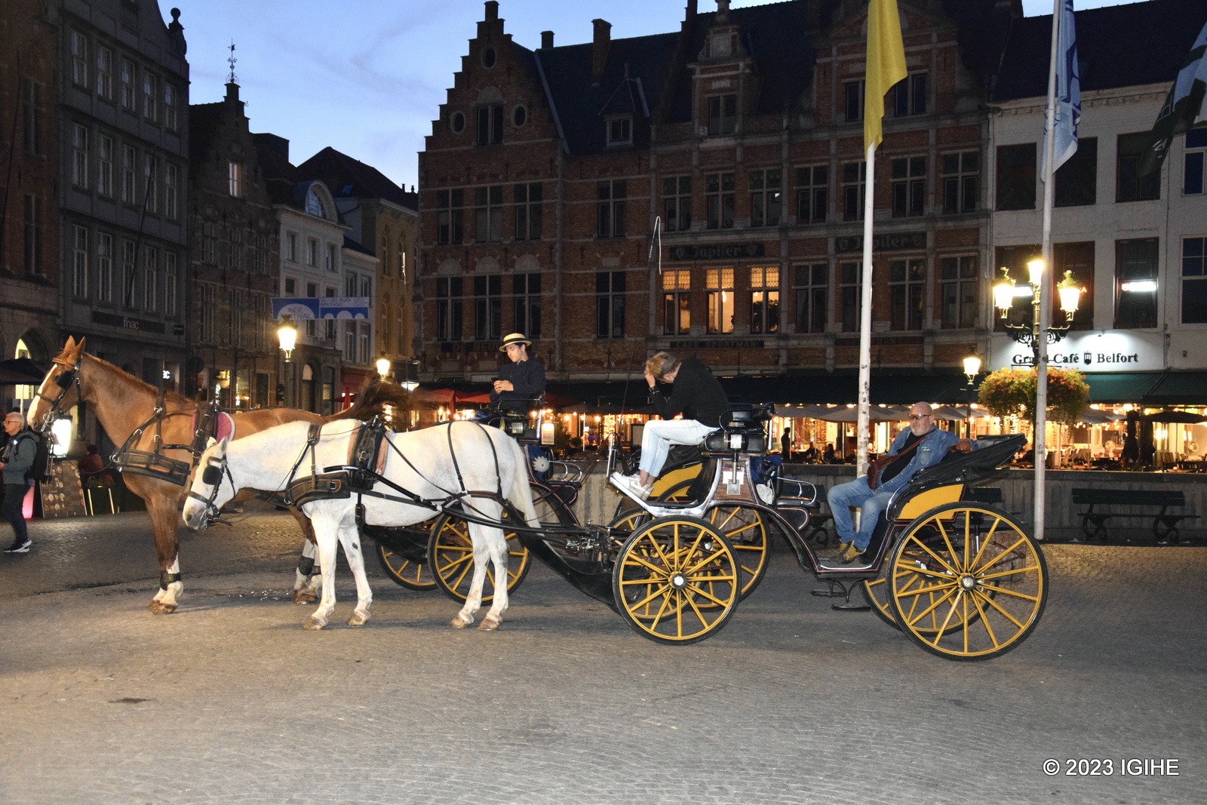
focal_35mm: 48
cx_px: 604
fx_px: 1609
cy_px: 402
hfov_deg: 41.1
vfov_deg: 28.1
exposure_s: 1/60
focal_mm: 32
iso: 3200
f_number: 4.2
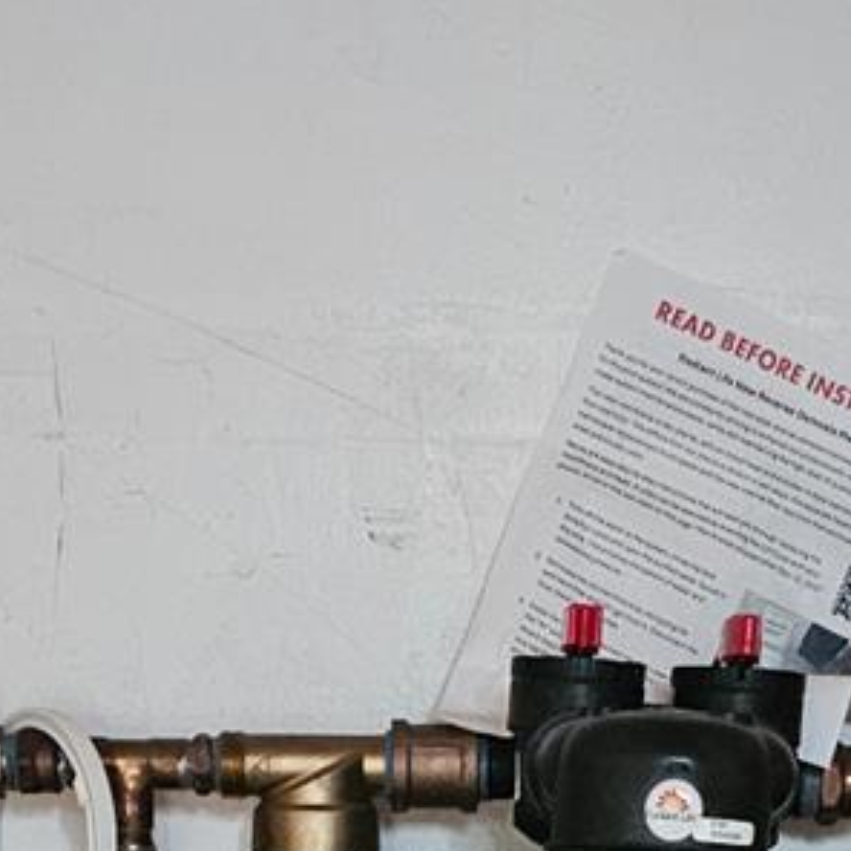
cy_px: 1828
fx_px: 2865
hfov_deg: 16.9
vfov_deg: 13.7
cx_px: 384
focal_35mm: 103
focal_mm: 6.3
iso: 640
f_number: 1.7
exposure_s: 1/40
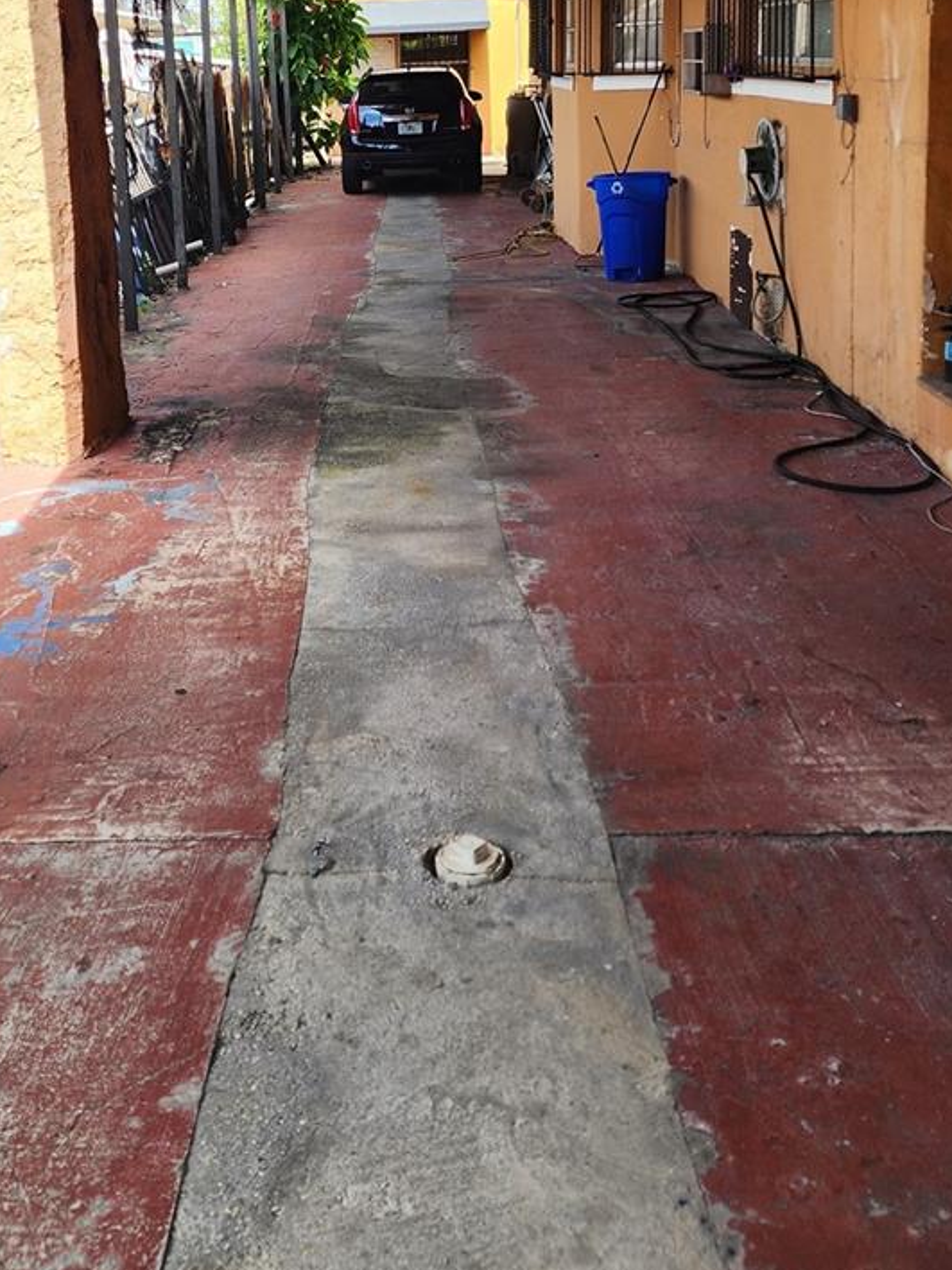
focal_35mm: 39
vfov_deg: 45.9
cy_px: 292
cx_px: 360
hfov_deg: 36.6
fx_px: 1430
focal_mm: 6.4
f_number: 1.8
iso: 20
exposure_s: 1/180
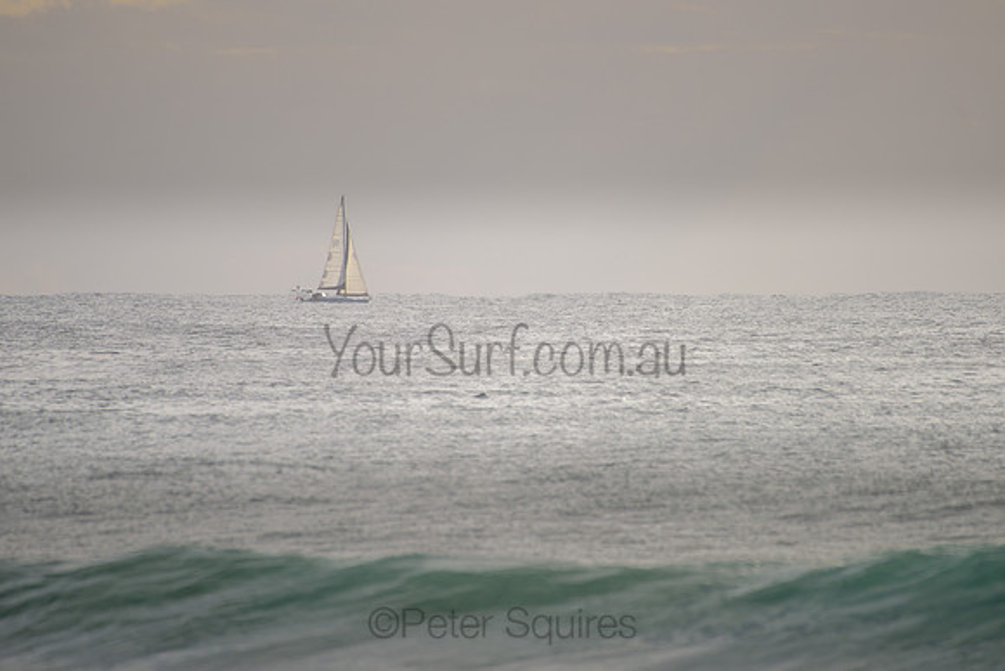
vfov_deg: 2.2
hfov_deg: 3.4
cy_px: 299
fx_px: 17126
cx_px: 516
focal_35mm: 613
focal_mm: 500
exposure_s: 1/2000
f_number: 5.6
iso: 140
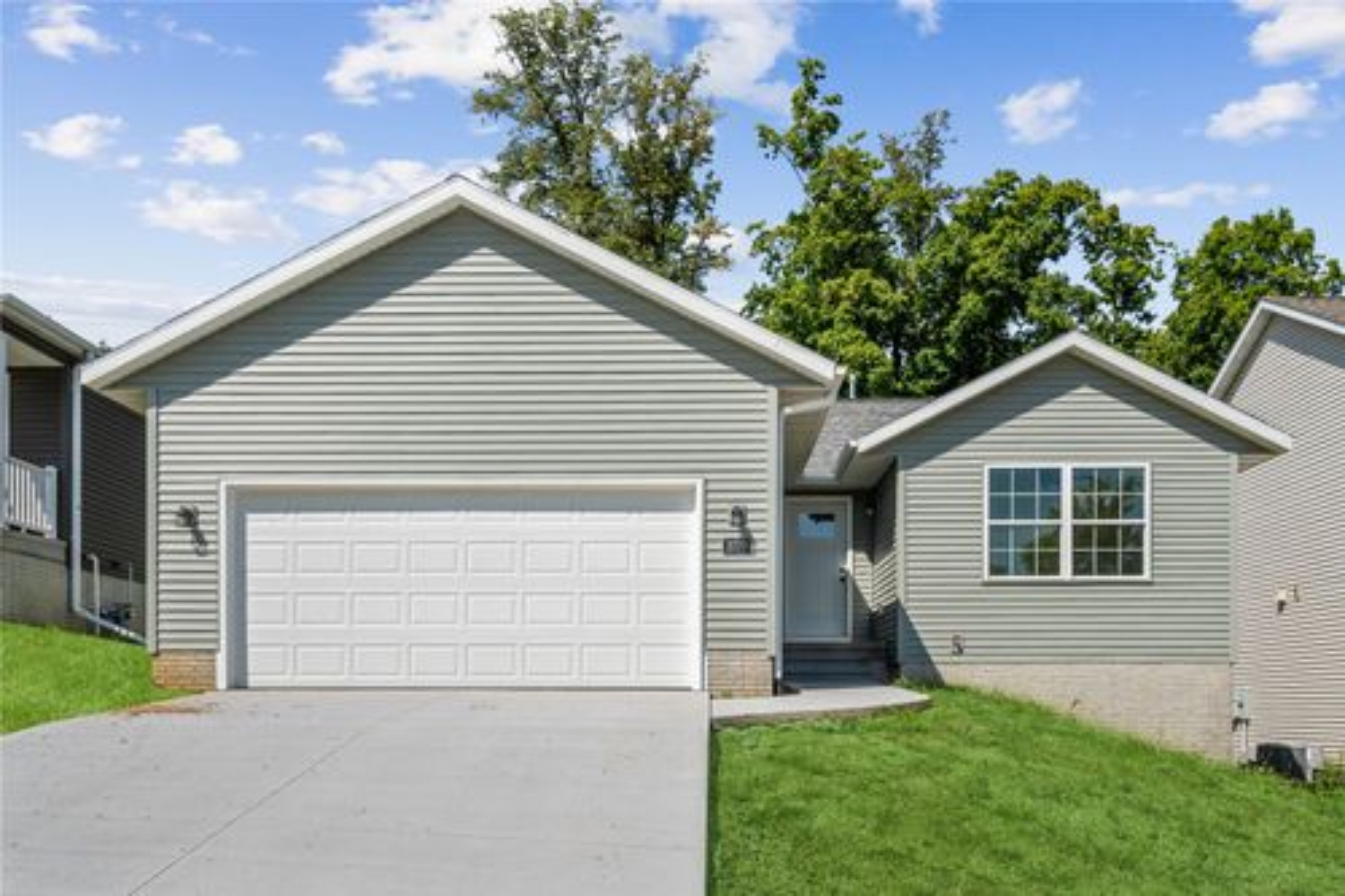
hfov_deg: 63.7
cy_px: 448
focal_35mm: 29
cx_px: 672
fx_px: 1083
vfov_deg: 44.9
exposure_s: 1/2000
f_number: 9
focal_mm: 29
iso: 400
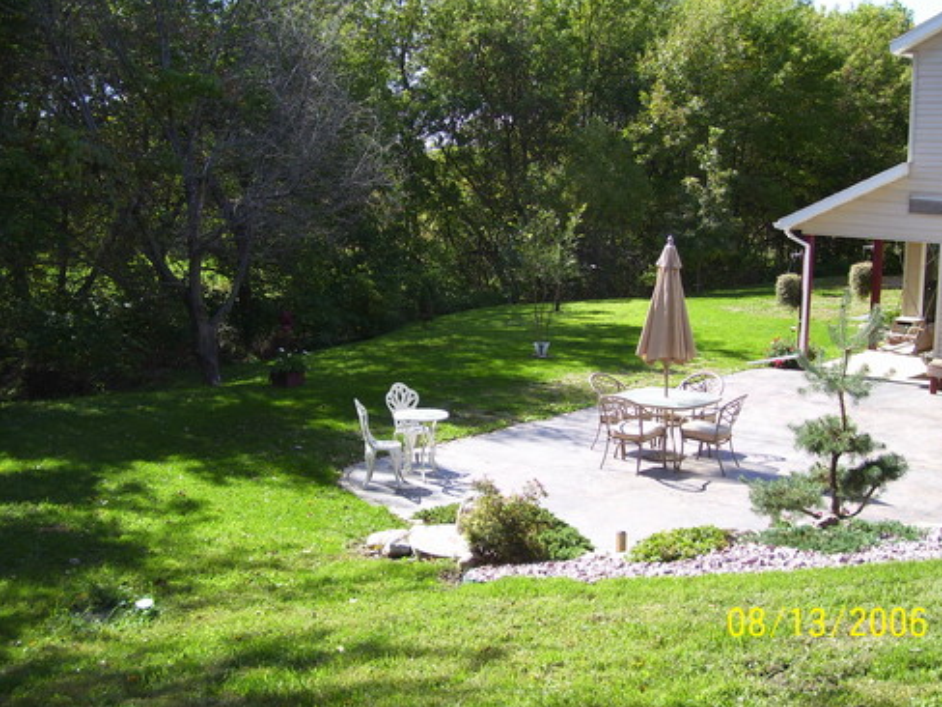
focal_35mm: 43
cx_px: 481
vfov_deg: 33.6
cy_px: 349
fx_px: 1170
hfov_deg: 43.8
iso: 80
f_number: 3
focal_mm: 7
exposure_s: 1/500
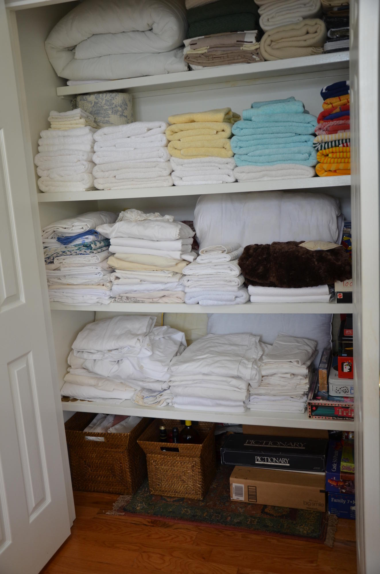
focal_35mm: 36
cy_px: 287
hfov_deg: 36.7
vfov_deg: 53.2
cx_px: 190
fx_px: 573
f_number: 4
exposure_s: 1/60
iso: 400
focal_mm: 24
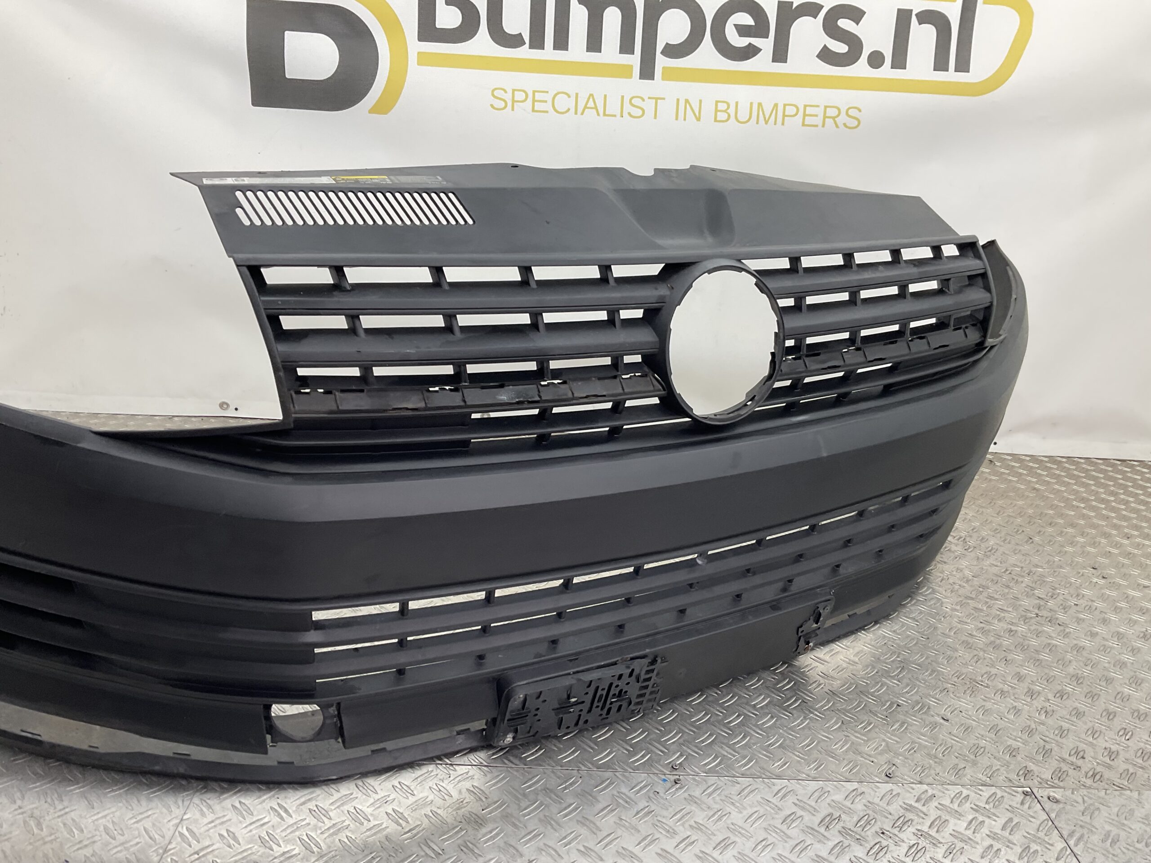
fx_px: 964
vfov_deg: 48.2
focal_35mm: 29
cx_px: 576
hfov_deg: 61.7
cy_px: 432
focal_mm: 3
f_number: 1.8
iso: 32
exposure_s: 1/100
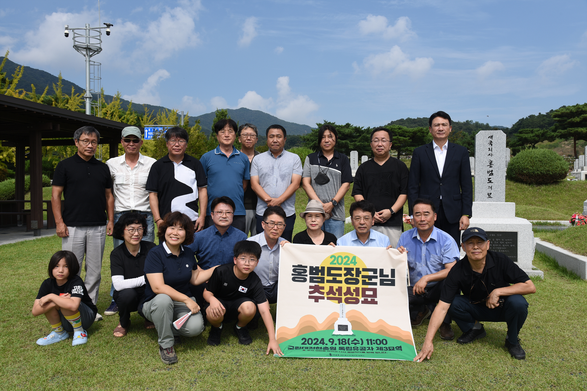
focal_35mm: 31
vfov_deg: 42.3
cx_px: 294
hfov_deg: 60.3
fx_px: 505
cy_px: 196
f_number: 11
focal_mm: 31
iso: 100
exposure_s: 1/200
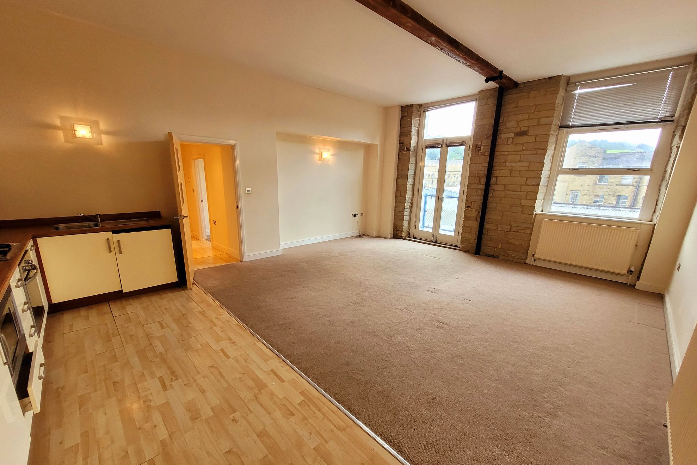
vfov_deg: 81.1
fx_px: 271
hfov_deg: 104.2
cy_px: 251
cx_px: 343
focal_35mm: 14
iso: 125
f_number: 2.2
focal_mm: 1.74
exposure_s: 1/50
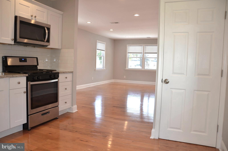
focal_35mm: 27
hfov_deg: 67.5
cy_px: 76
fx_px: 171
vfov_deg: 47.7
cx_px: 114
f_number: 3.5
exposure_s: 1/125
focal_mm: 18
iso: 280
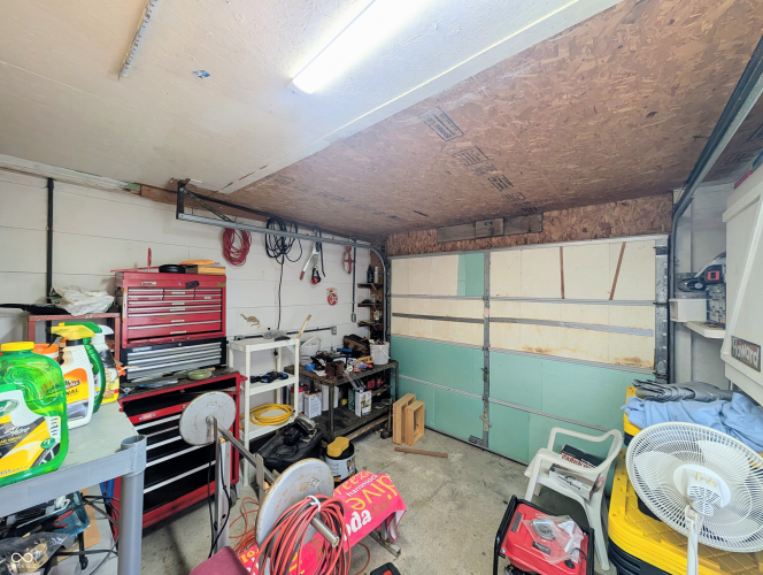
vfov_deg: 94.6
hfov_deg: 110.5
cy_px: 288
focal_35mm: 12
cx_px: 382
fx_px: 265
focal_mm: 2.02
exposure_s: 1/60
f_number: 1.7
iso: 58
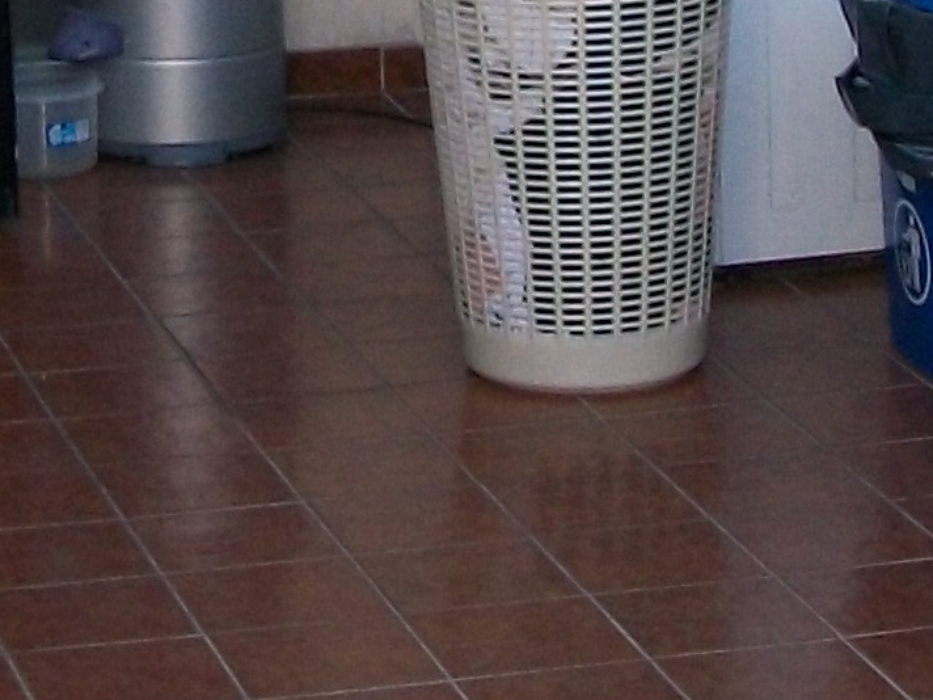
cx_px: 173
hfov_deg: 11.9
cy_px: -638
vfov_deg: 8.6
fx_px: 4447
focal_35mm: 165
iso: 80
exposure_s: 1/80
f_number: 2.7
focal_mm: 6
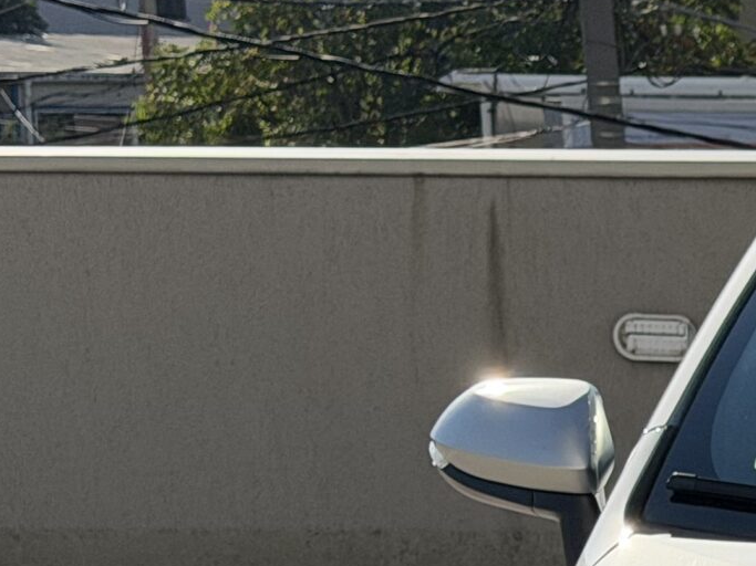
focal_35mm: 180
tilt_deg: -12.2
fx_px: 3930
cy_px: 926
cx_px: 1358
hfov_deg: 10.4
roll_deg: -0.4
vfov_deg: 8.0
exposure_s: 1/7143
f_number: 1.78
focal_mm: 6.76
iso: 100
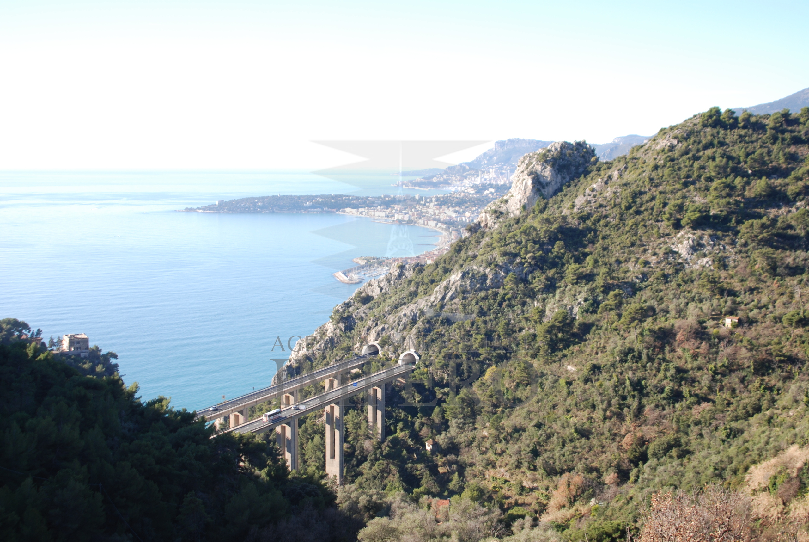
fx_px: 1080
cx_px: 404
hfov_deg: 41.1
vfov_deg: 28.2
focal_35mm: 48
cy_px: 271
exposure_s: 1/160
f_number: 5.6
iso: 100
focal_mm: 32
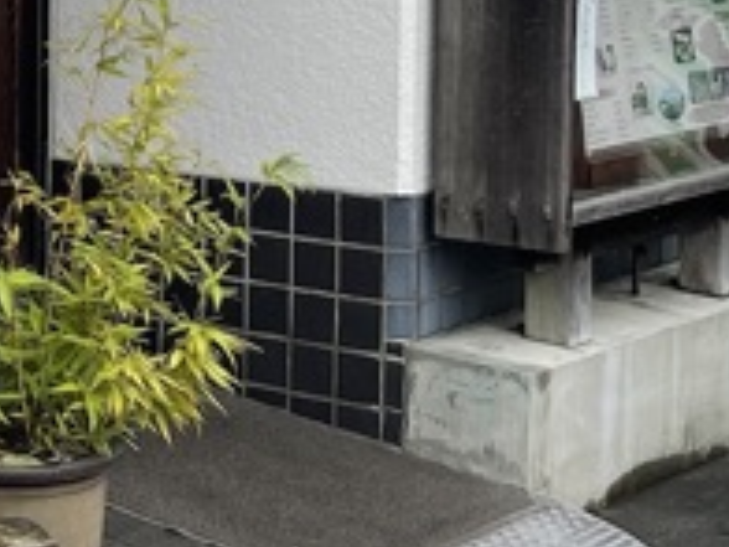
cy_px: -78
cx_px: -219
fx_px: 2864
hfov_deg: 13.9
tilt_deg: -3.6
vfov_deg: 10.7
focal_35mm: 136
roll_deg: -0.7
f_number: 1.6
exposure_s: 1/684
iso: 32
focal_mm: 5.1
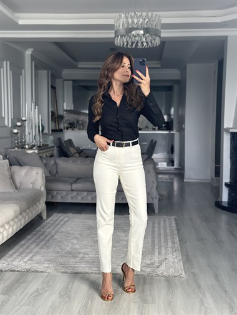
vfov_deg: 39.6
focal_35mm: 48
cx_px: 118
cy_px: 158
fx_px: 438
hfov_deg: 30.3
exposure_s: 1/92
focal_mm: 6.86
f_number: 1.78
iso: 125
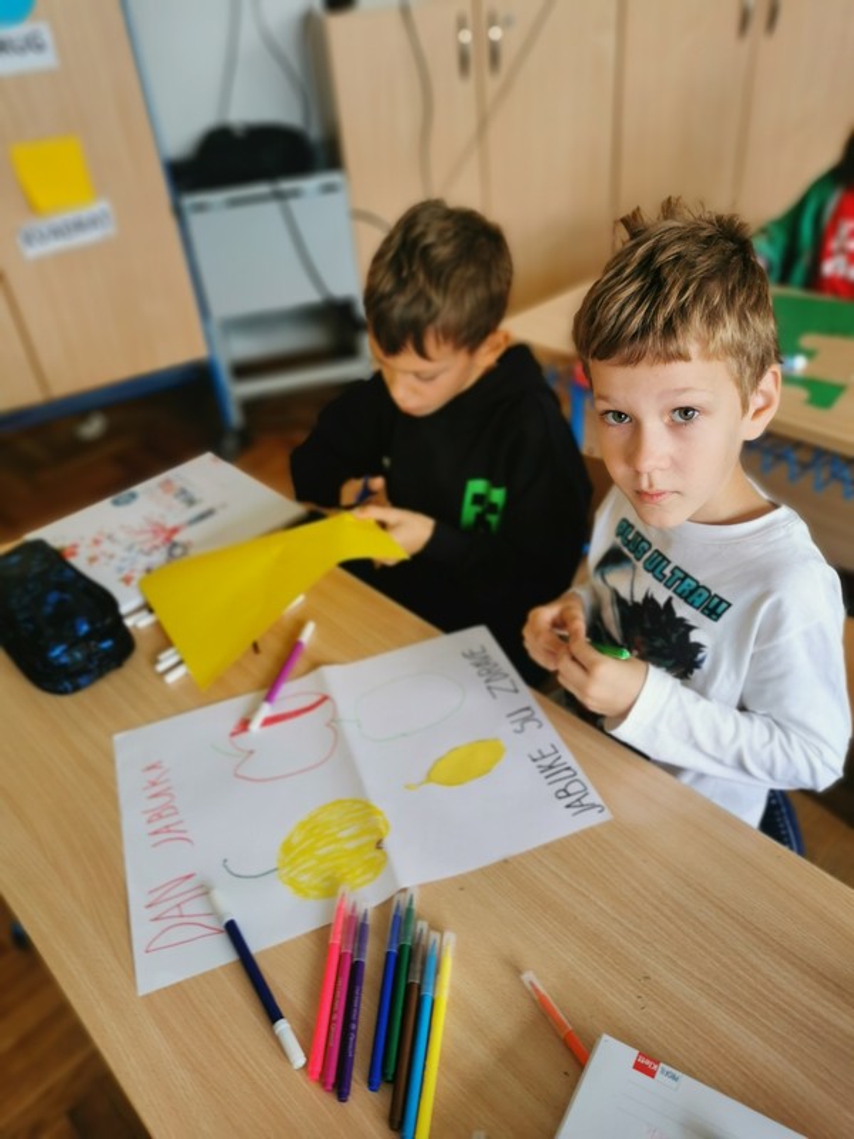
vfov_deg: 65.3
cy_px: 570
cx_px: 427
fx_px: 888
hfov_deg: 51.4
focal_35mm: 27
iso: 100
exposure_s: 1/50
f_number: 1.8
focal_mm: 5.58
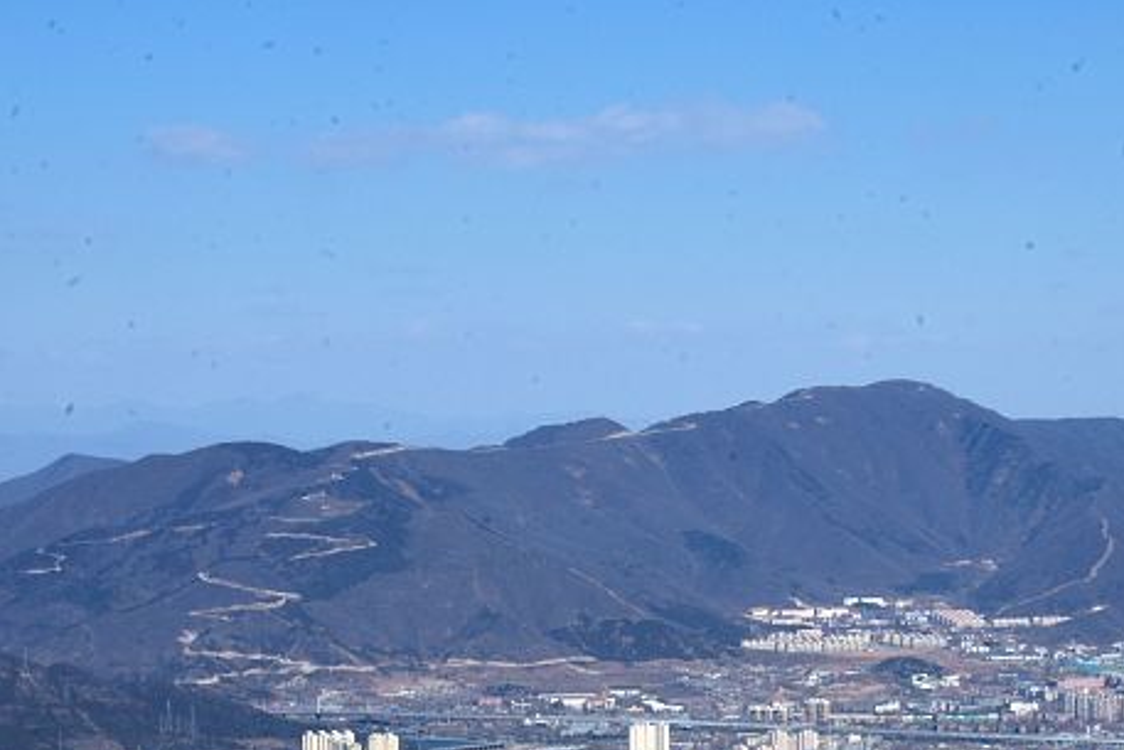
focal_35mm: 126
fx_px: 3935
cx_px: 802
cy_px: 510
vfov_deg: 10.9
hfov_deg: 16.2
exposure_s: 1/80
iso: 100
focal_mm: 48
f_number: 22
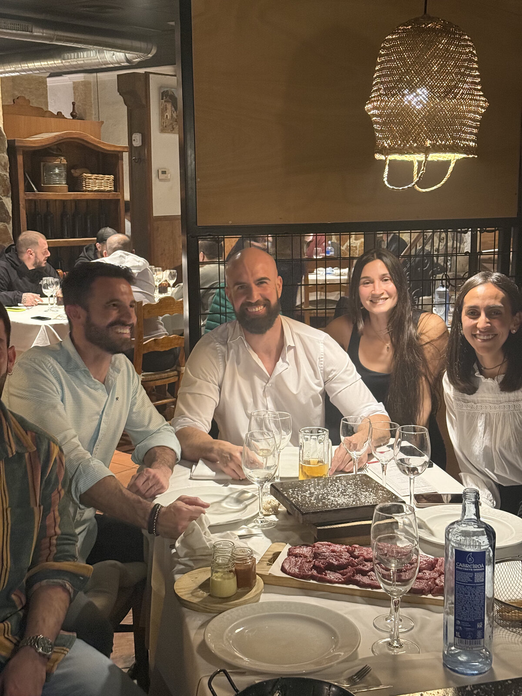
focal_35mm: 48
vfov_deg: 39.7
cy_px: 348
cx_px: 261
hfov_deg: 30.3
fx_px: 965
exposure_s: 1/25
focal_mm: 6.76
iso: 640
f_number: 1.78
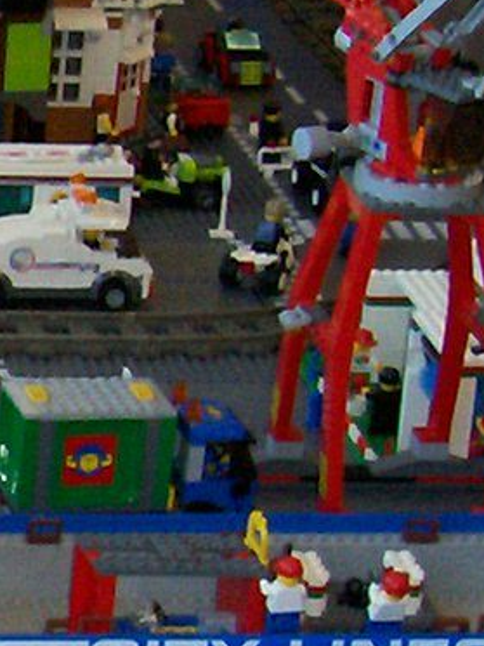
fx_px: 3486
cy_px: 479
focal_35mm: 187
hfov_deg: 7.4
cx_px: -696
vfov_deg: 10.6
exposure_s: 1/112
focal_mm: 5.6
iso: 140
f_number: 2.7
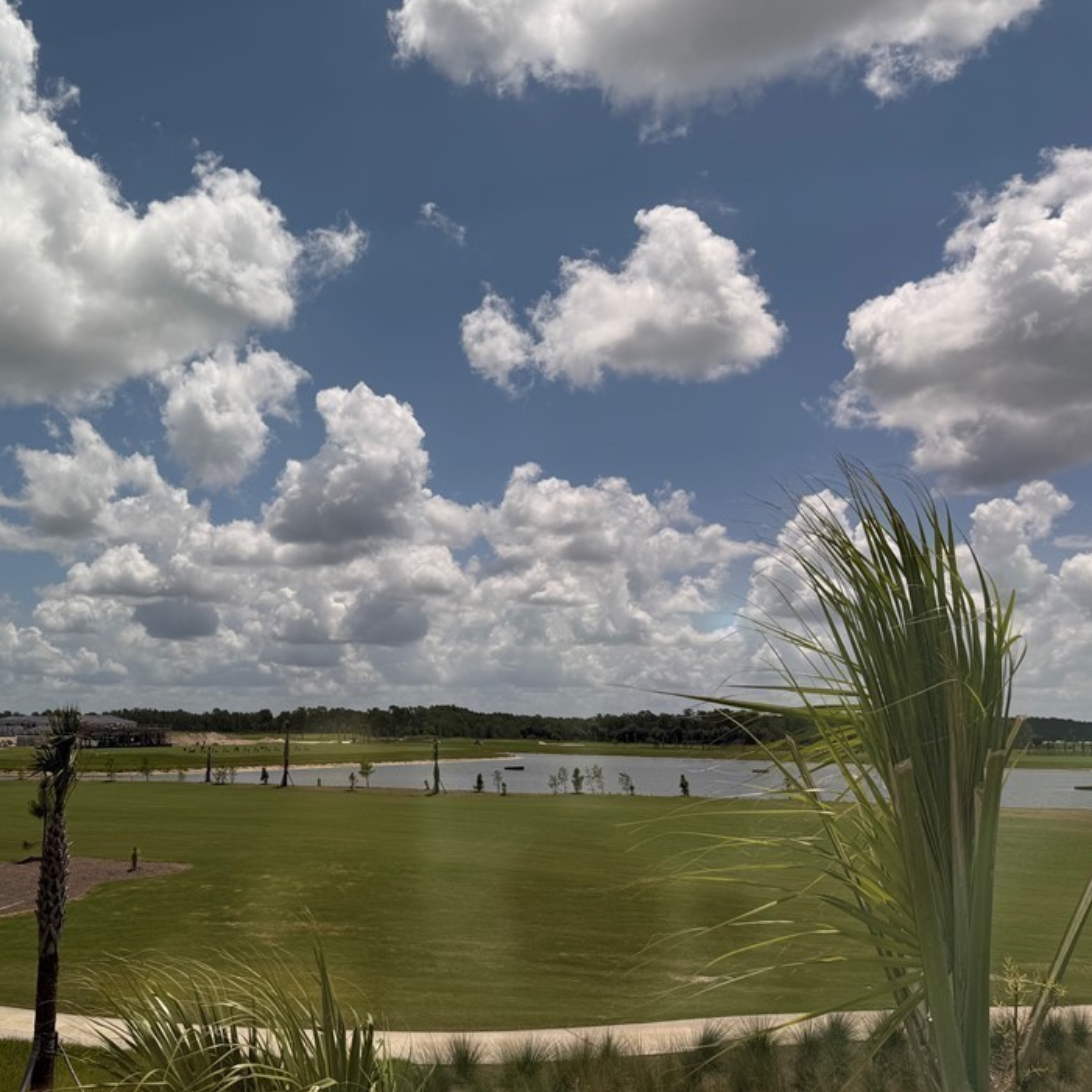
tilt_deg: +8.8
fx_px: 1106
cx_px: 307
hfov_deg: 50.9
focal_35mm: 31
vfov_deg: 52.5
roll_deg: -0.3
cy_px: 562
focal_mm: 6.76
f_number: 1.78
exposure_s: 1/8130
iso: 80
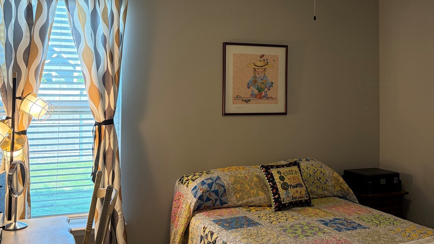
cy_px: 85
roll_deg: +0.4
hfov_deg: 52.8
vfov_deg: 31.0
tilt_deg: +1.7
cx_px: 217
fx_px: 437
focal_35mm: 38
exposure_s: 1/120
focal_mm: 5.96
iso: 200
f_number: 1.6
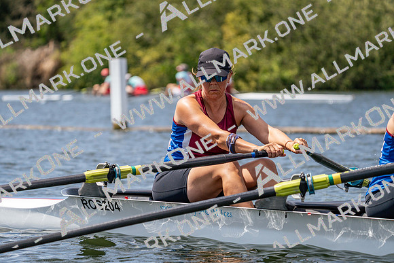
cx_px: 197
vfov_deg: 6.4
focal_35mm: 214
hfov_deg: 9.6
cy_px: 132
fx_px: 2343
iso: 250
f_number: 5.6
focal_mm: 214
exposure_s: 1/2000
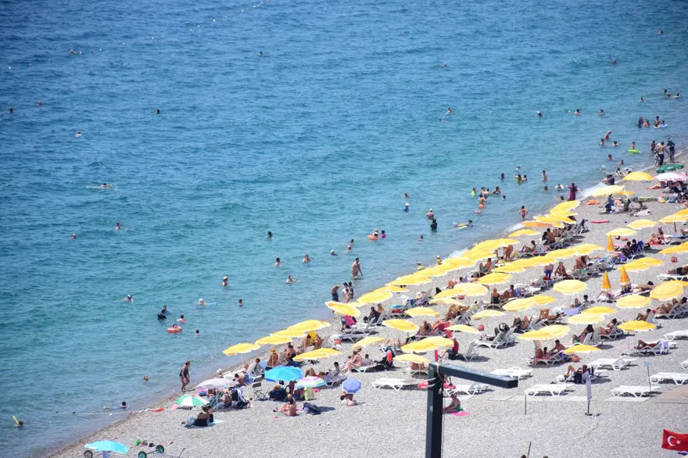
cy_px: 229
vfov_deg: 6.5
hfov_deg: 9.8
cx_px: 344
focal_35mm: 210
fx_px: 4012
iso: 250
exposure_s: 1/1000
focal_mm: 140
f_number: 5.6
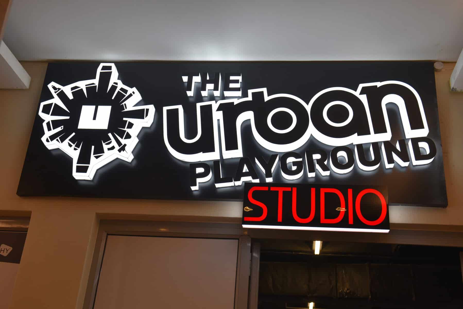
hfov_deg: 43.6
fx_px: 579
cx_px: 232
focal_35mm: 45
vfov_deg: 29.9
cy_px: 154
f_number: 4.5
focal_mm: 45
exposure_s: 1/80
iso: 400
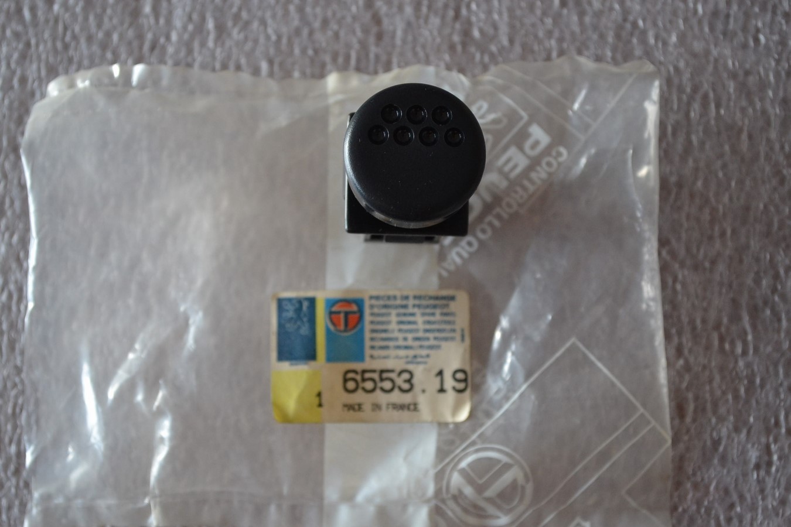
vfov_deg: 20.2
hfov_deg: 29.9
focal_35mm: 68
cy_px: 264
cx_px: 396
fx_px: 1483
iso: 1100
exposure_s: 1/60
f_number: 5.3
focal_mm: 45
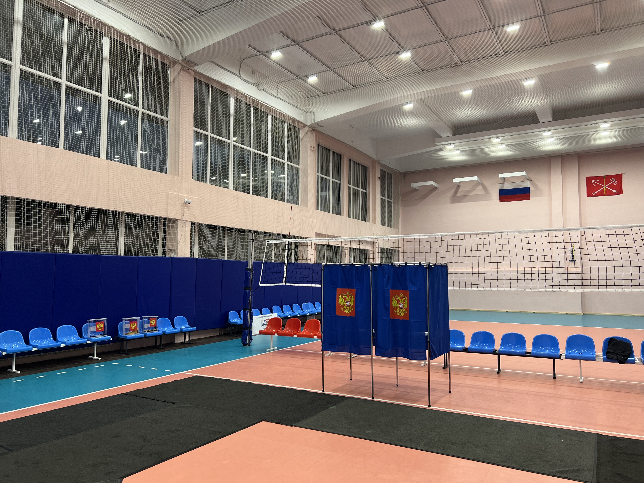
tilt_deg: +4.5
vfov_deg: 53.1
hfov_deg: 67.3
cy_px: 242
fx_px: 484
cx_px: 322
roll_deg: +0.0
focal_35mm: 26
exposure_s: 1/100
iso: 100
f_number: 1.5
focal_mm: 5.7
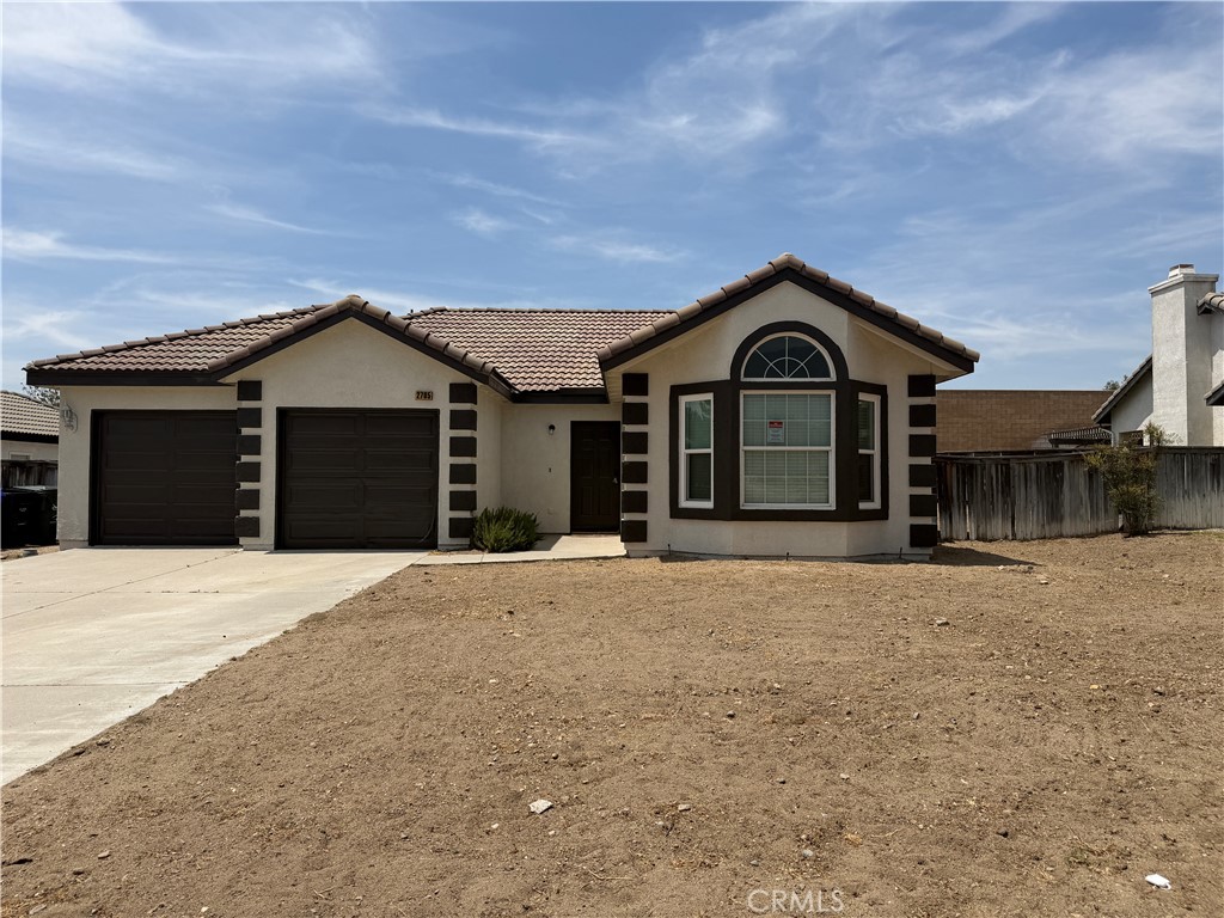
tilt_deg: +1.6
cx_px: 612
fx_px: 849
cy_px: 459
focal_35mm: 24
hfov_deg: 71.6
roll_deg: +0.4
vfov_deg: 56.8
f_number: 1.78
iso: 80
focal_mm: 6.76
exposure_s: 1/7353
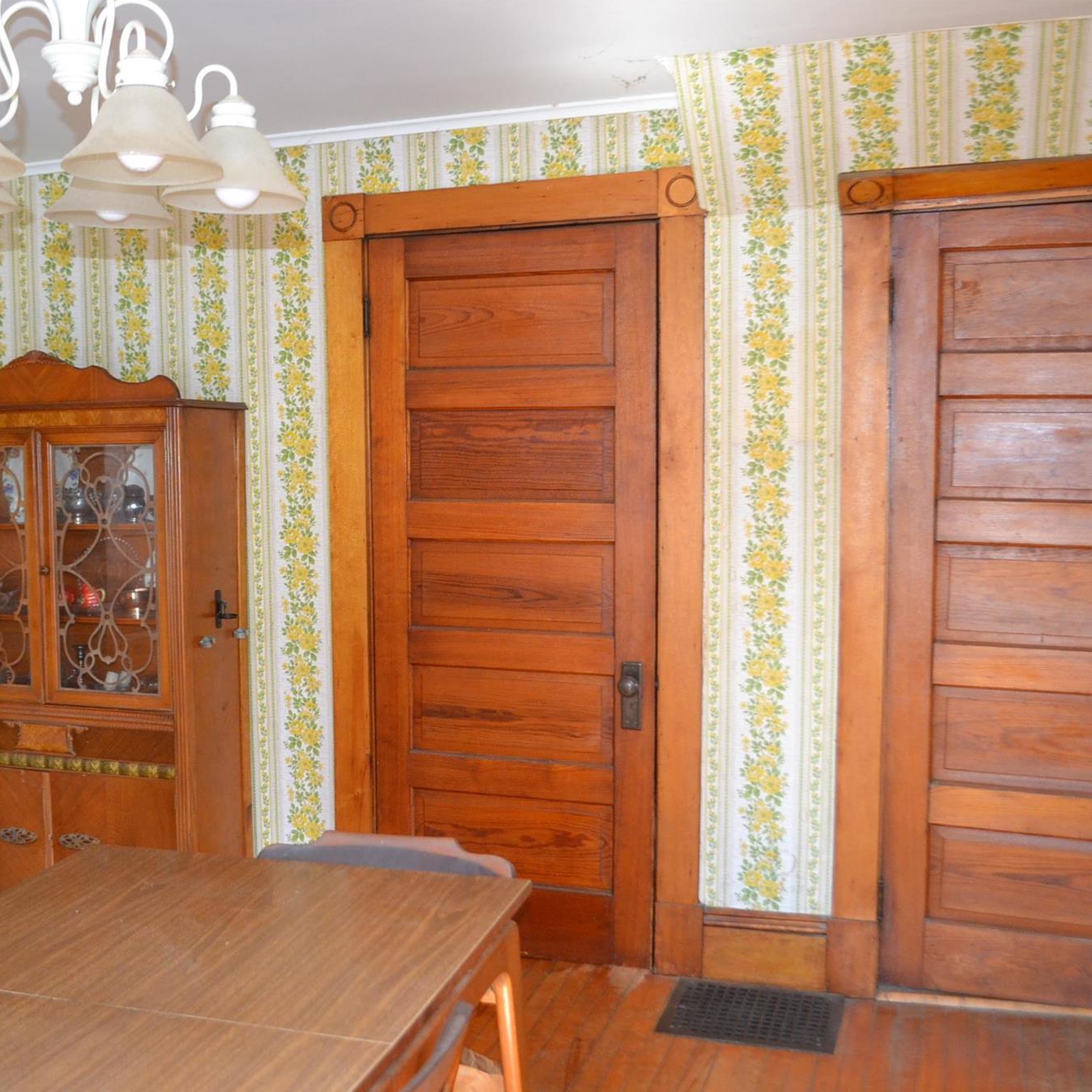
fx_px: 1392
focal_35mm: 39
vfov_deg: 42.8
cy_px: 553
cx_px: 401
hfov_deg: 42.5
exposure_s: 1/60
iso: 1100
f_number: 3.8
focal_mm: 20
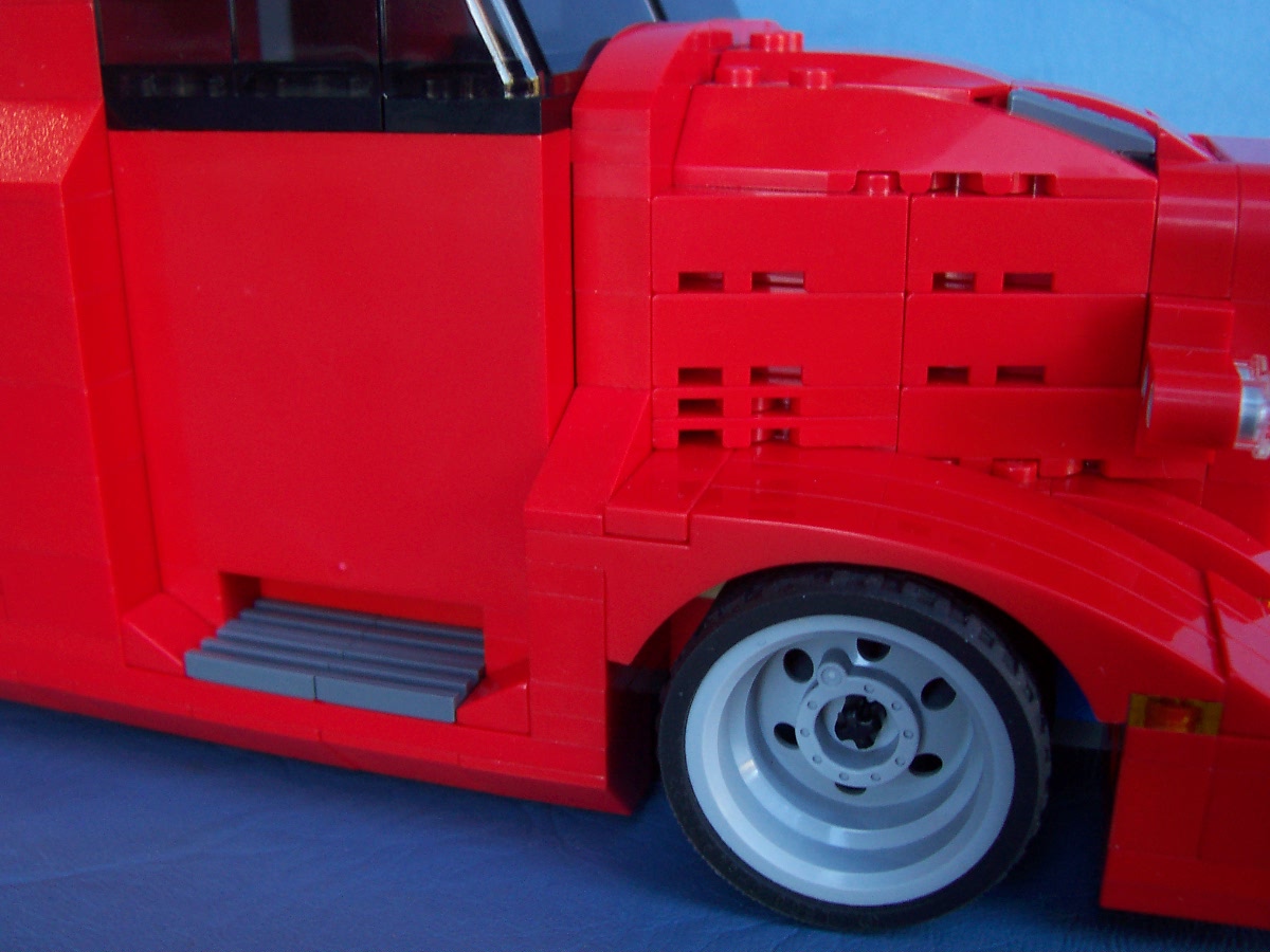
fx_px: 1357
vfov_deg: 38.7
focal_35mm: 37
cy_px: 476
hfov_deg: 50.1
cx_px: 635
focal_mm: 5.6
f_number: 2.8
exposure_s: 1/45
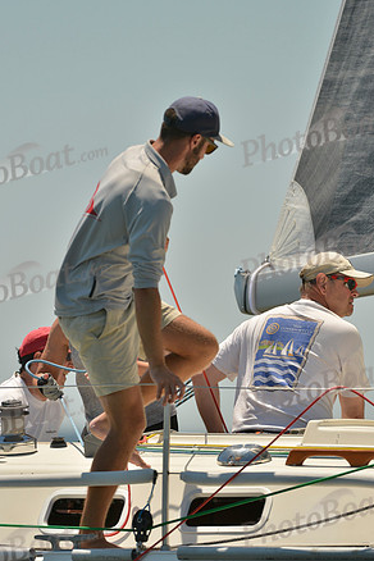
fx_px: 8259
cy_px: 337
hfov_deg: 2.6
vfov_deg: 3.9
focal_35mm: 530
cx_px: 175
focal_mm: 400
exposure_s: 1/1600
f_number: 5.6
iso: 200
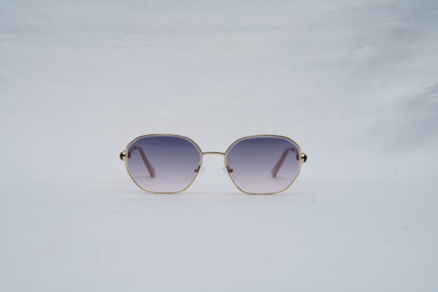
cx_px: 219
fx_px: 608
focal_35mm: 50
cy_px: 146
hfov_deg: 39.6
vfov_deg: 27.0
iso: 100
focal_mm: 50
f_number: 9
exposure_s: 1/160
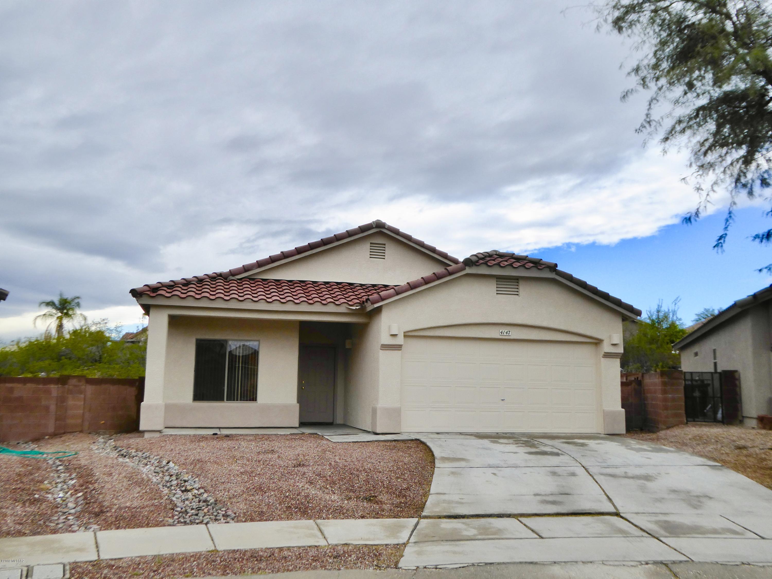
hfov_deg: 56.8
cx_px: 386
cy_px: 290
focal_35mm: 32
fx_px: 714
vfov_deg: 44.2
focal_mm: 5.4
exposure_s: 1/800
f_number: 3.5
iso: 200
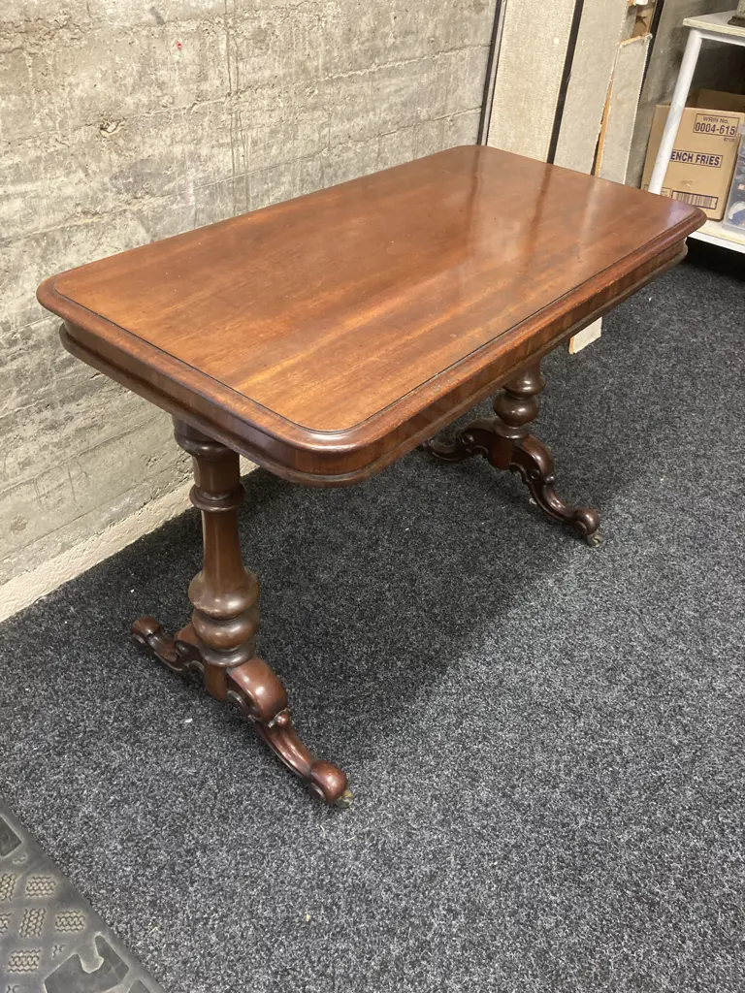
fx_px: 803
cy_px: 496
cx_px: 372
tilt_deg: -37.0
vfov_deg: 63.4
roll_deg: -4.9
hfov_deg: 49.7
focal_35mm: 28
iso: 250
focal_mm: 3.99
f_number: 1.8
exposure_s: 1/33
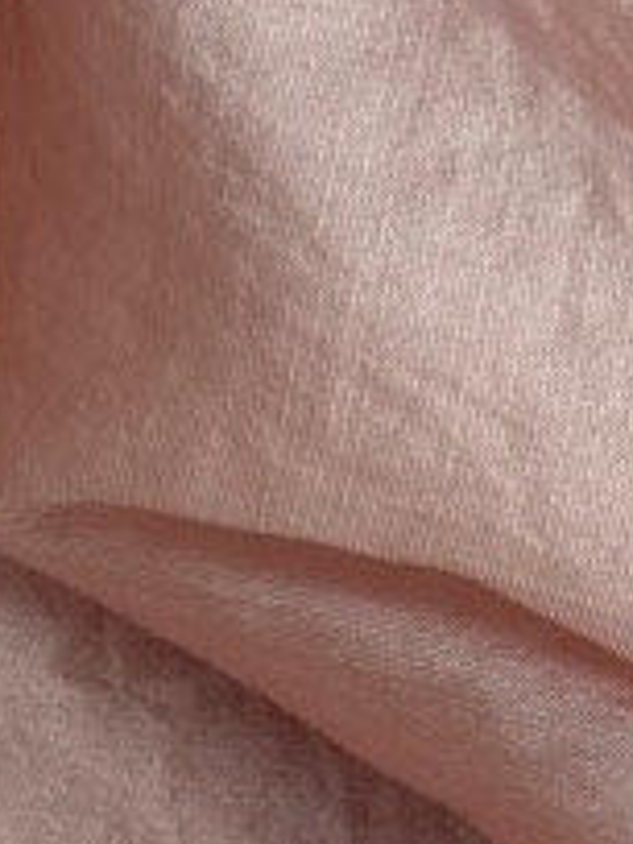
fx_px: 2584
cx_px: -19
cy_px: 153
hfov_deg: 13.7
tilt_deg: -83.9
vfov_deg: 18.4
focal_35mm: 106
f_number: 1.78
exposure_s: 1/159
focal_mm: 6.76
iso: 64
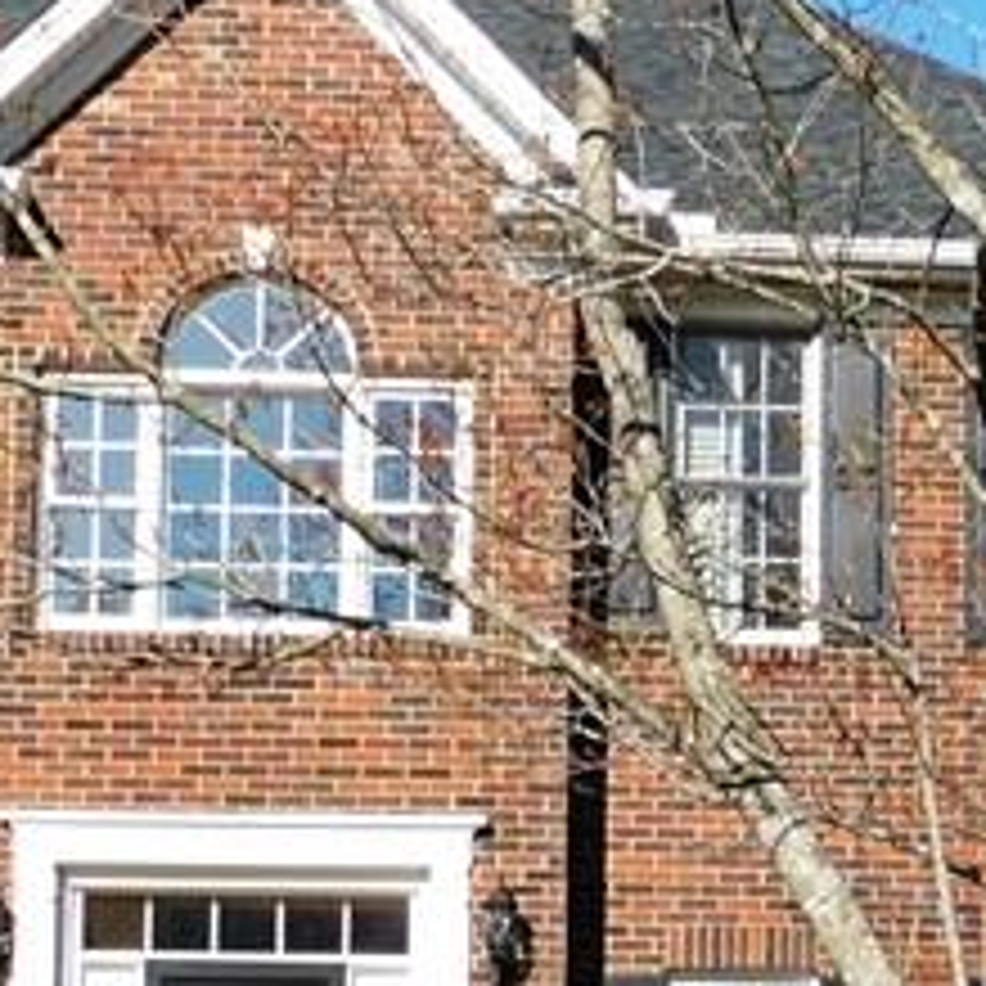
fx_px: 3190
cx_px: 761
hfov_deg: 17.5
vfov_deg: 17.3
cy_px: 918
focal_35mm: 99
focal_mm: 4.3
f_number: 4
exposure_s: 1/800
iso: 100
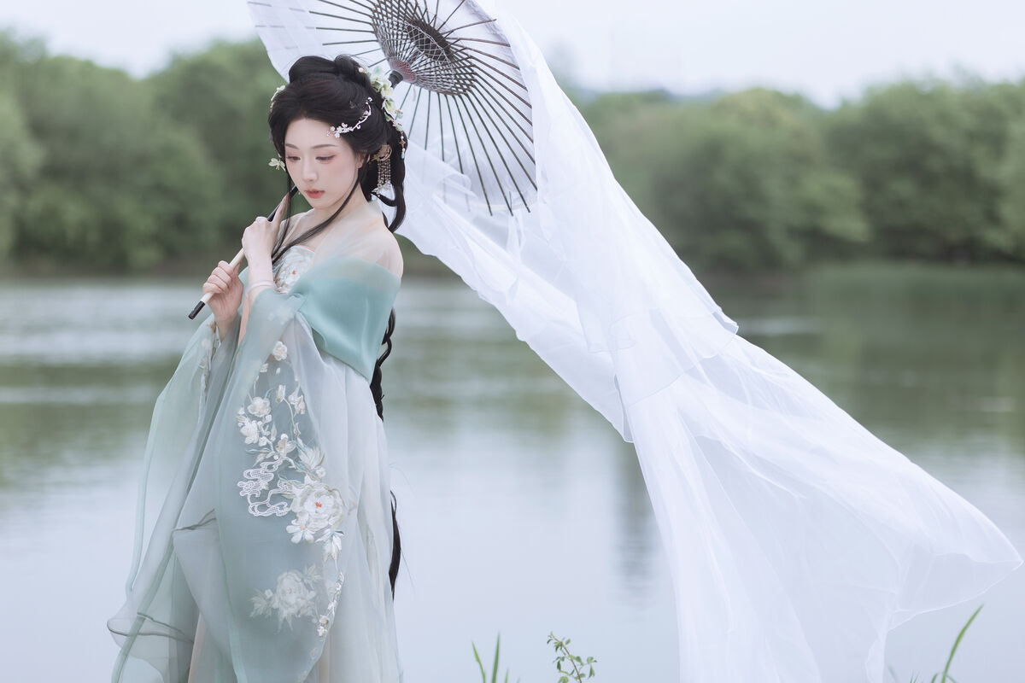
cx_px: 512
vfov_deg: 16.1
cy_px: 342
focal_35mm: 85
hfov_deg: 23.9
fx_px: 2420
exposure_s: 1/1600
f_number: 2
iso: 100
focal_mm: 85
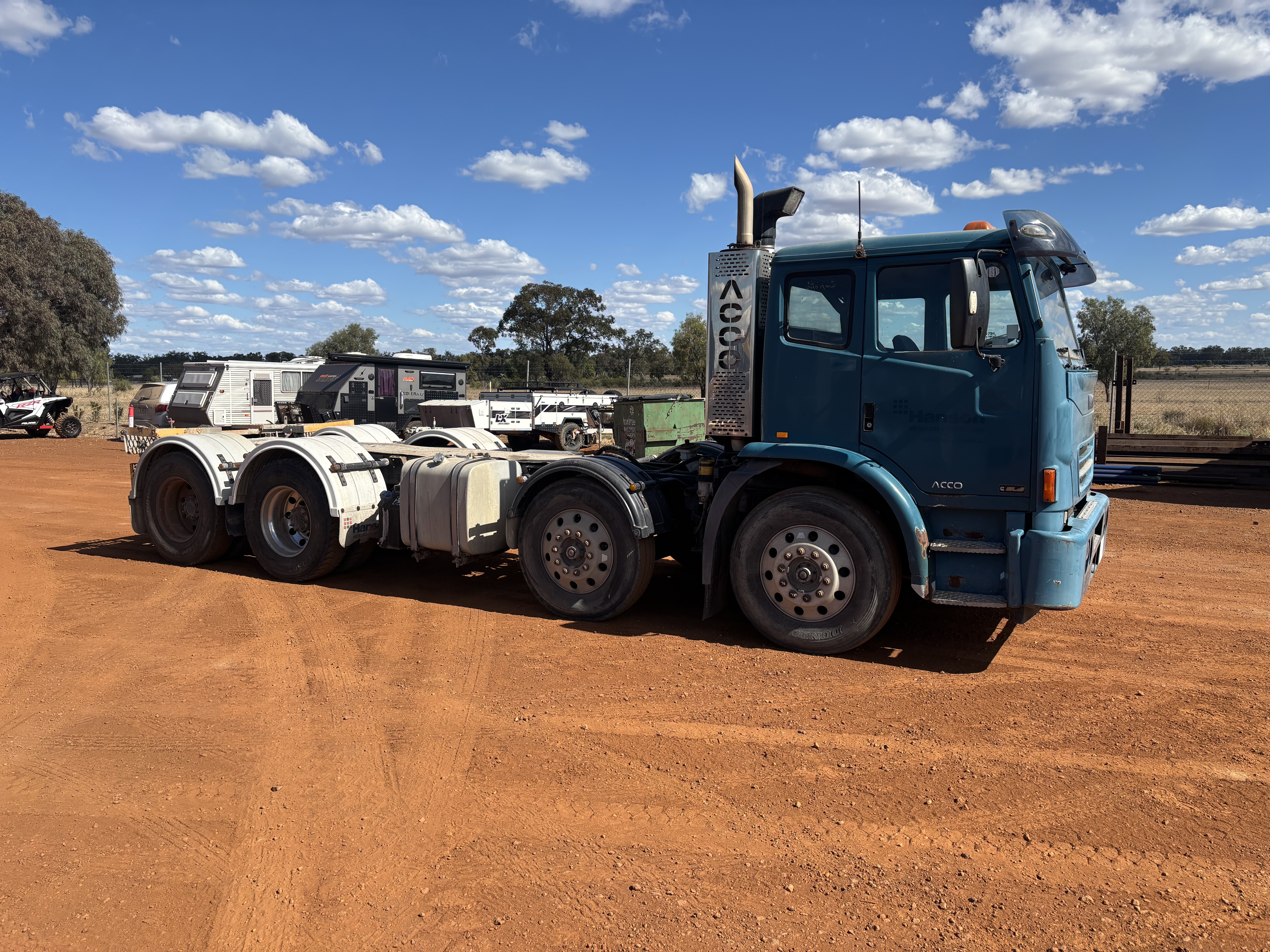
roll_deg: +0.1
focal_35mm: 26
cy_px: 476
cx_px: 635
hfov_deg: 67.3
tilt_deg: -6.8
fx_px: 954
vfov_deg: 53.1
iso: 50
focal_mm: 5.96
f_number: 1.6
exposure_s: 1/3534
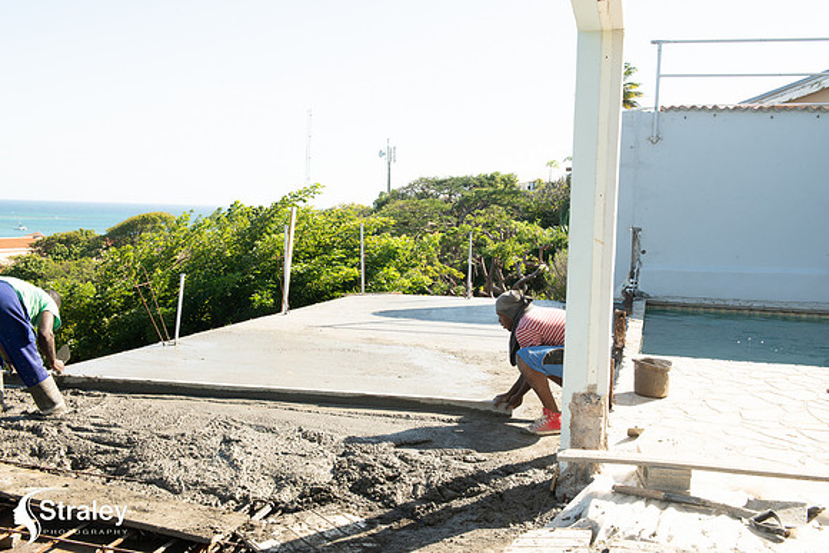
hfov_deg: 54.4
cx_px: 414
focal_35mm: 35
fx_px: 806
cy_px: 276
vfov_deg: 37.9
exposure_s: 1/60
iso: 64
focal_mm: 35
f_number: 13
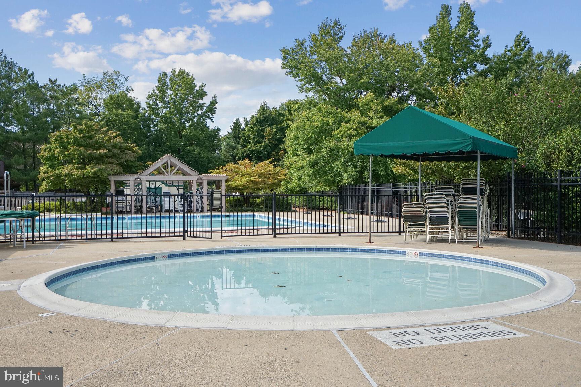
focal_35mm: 35
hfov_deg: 54.4
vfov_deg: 37.9
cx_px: 290
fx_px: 565
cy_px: 194
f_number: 9
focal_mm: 35
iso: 800
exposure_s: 1/1250
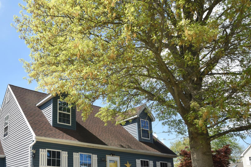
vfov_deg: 38.4
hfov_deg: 55.2
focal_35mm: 33
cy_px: 136
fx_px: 229
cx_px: 68
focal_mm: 13
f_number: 9
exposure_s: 1/200
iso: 100
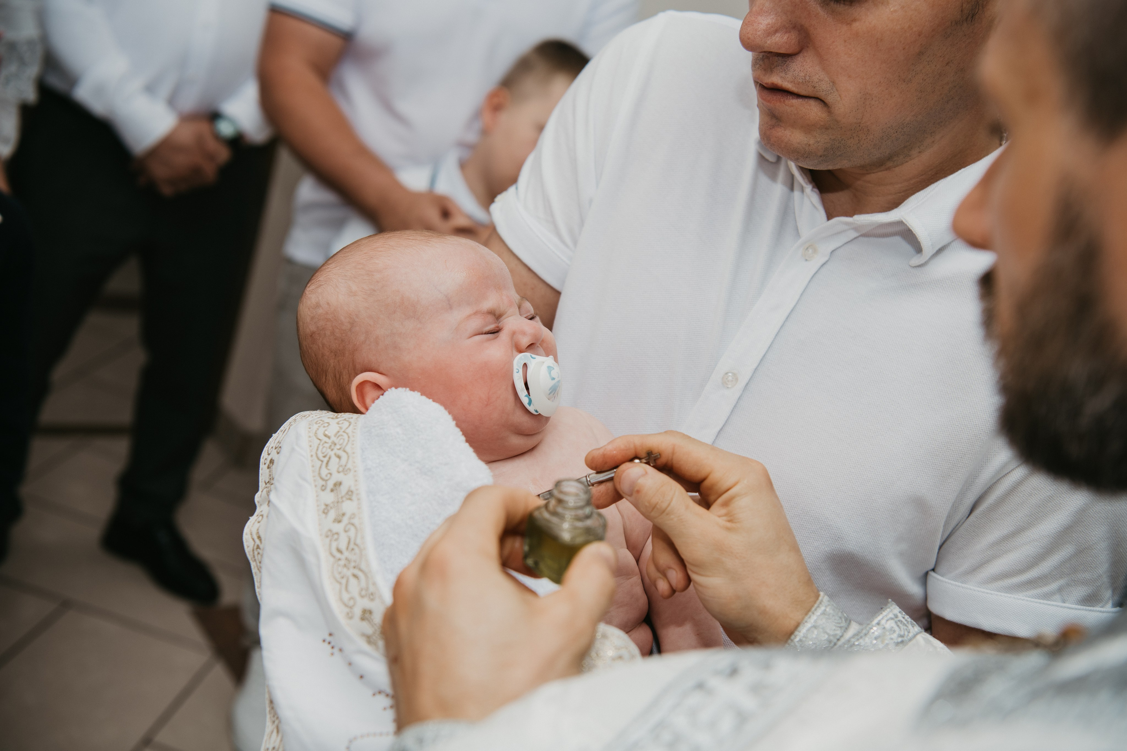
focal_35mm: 45
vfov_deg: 29.9
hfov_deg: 43.6
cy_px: 376
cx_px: 564
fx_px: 1409
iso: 125
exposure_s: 1/160
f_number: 4
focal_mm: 45
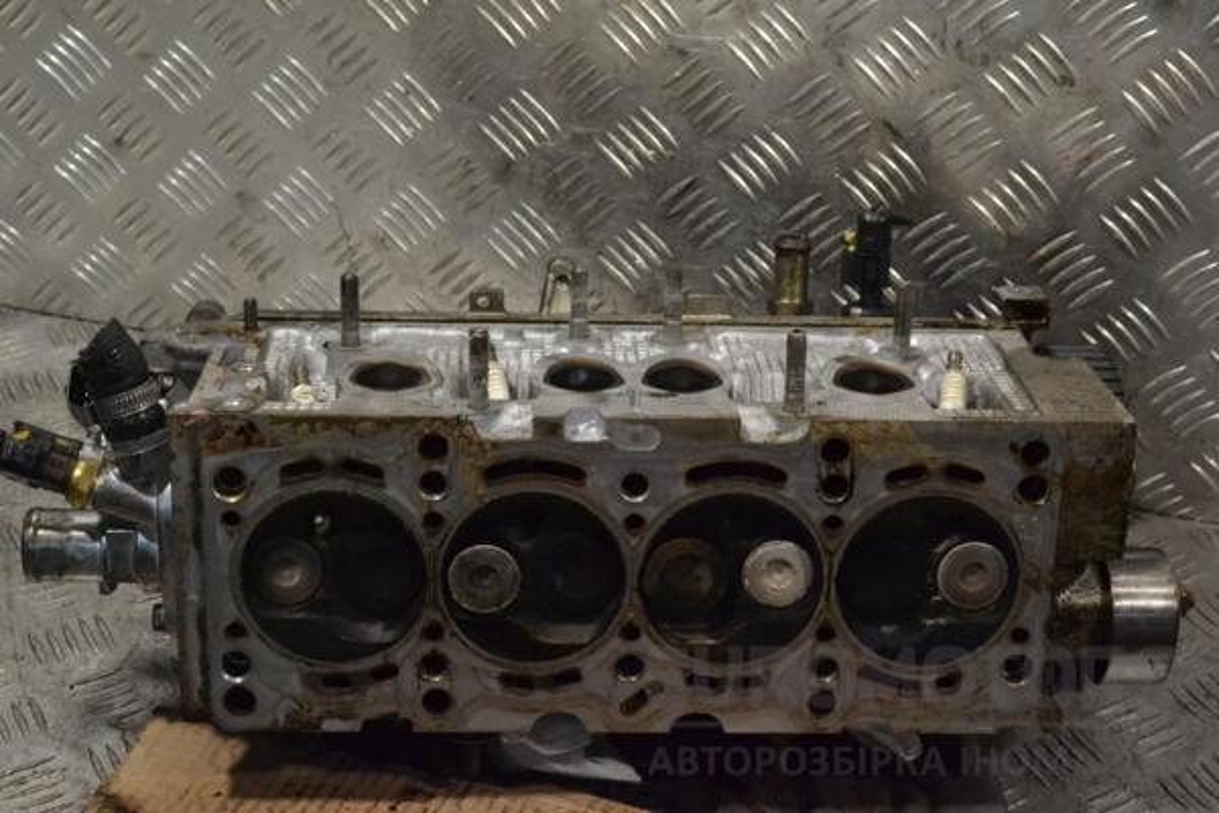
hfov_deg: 33.4
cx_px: 610
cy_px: 406
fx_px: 2032
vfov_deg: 22.6
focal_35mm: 60
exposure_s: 1/320
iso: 3200
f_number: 9
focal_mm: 40
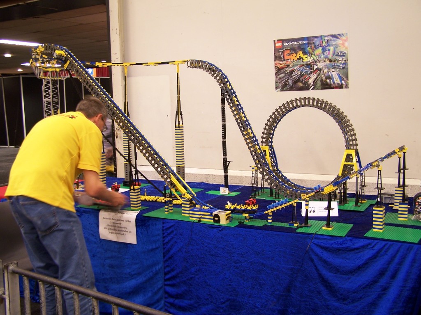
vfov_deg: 37.7
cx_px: 210
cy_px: 158
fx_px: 462
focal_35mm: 38
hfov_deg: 49.0
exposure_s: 1/2
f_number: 2.8
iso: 80
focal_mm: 6.3
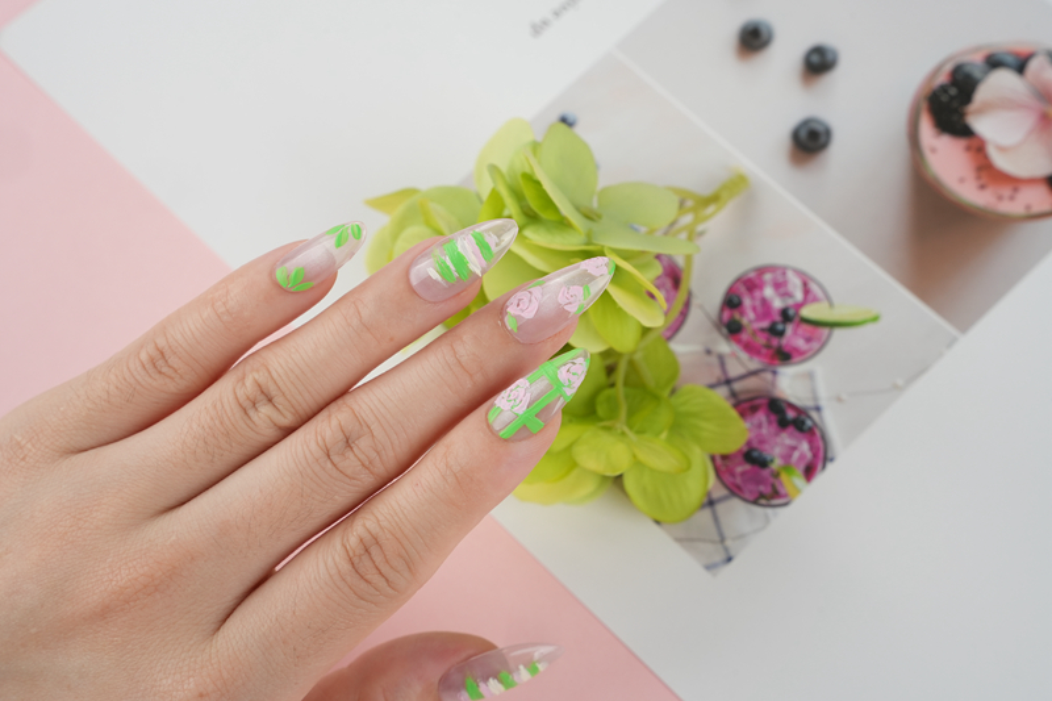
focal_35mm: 70
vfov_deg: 19.4
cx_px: 526
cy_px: 350
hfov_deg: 28.8
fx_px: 2045
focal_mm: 70
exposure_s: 1/125
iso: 800
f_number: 13
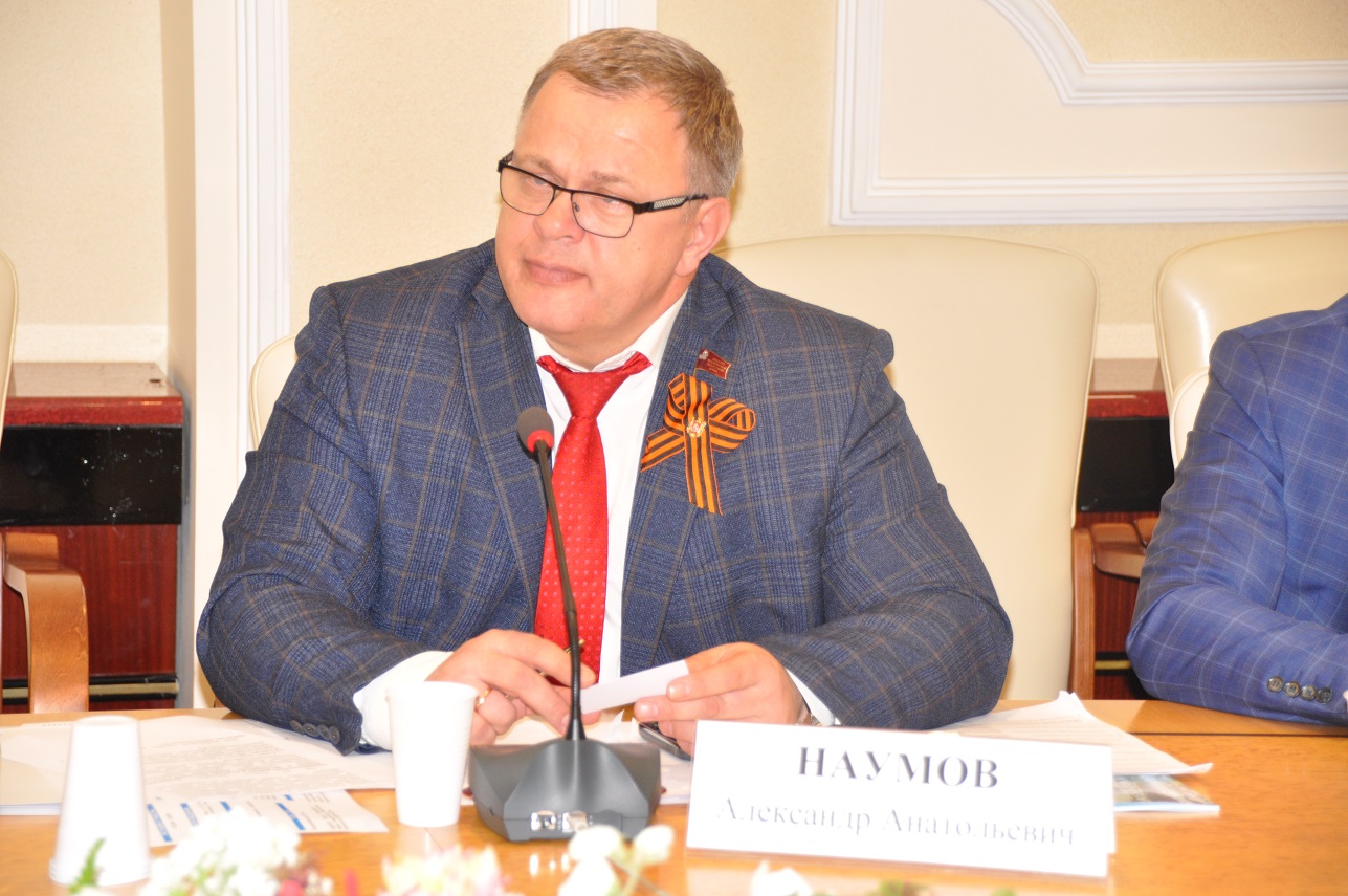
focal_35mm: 112
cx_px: 674
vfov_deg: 12.1
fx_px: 4208
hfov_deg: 18.2
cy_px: 448
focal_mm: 75
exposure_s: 1/60
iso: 800
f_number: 5
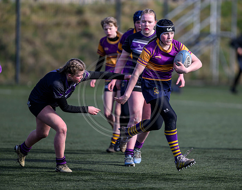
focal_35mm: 460
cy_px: 98
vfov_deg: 3.3
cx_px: 147
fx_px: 3274
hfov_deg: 4.2
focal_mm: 400
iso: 200
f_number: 3.2
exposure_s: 1/1250
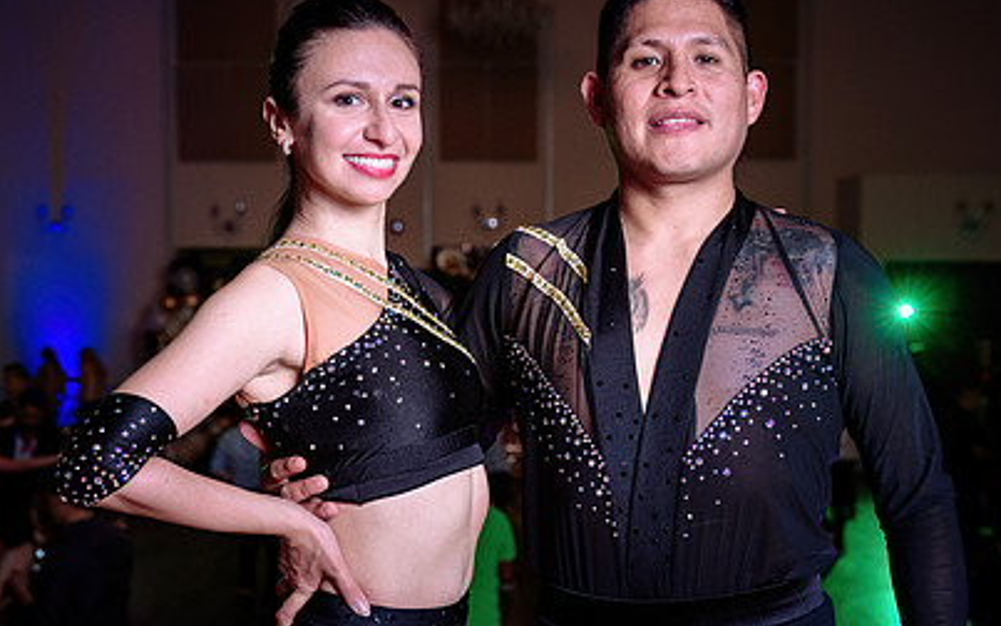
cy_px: 422
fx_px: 1883
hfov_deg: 29.8
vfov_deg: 18.8
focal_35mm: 69
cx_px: 463
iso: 500
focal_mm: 45
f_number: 4
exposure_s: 1/80
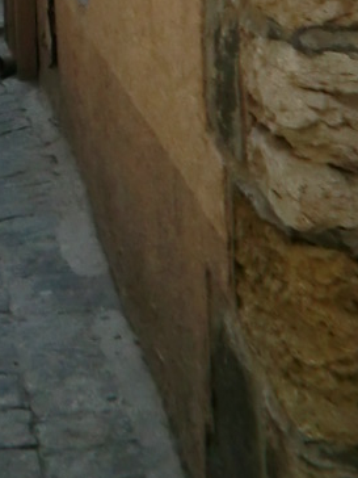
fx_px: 1696
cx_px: -416
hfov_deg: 10.7
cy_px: -471
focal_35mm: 123
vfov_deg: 13.7
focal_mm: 4.65
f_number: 7.8
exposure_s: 1/160
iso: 64
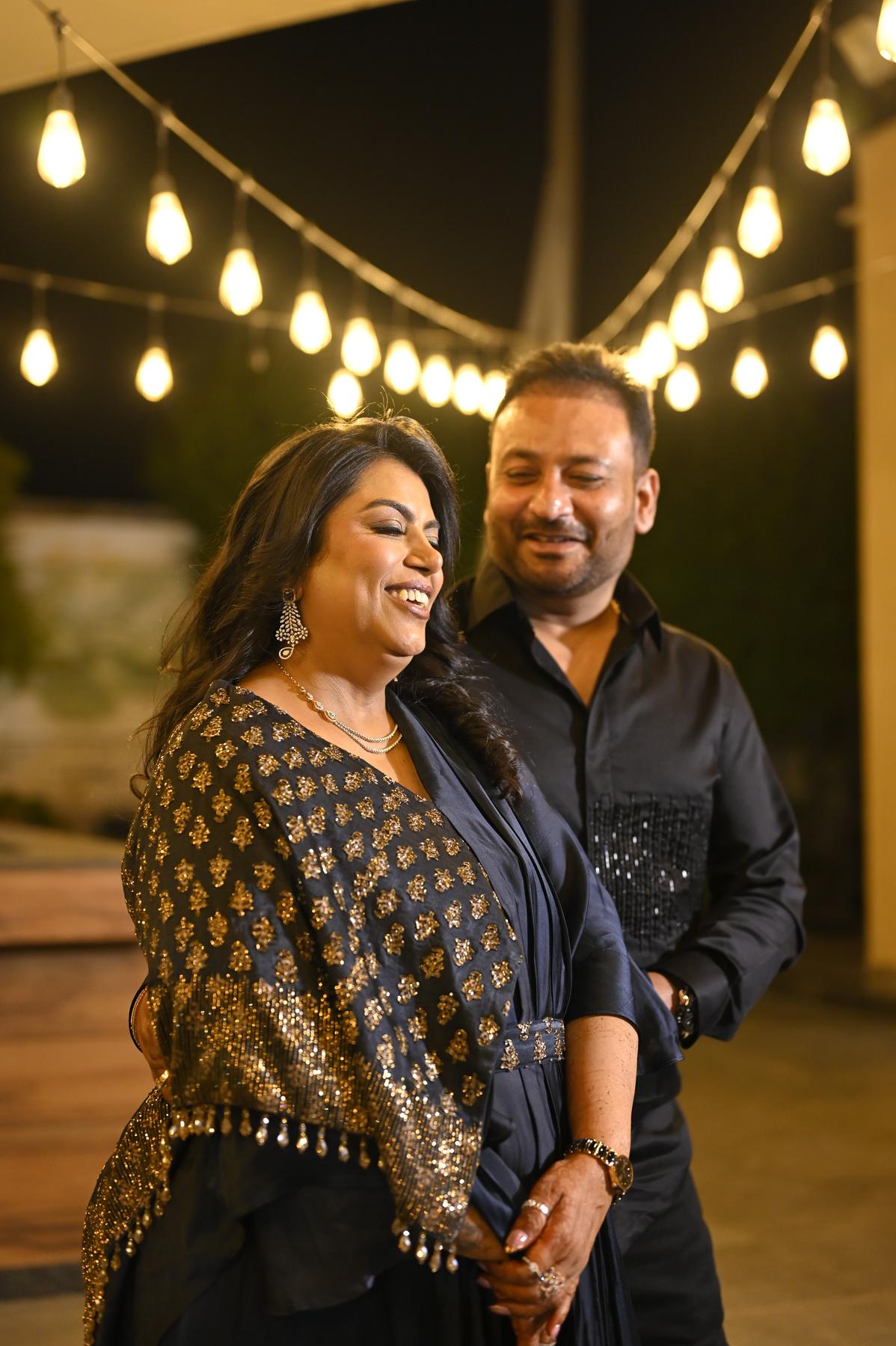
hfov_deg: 27.0
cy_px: 673
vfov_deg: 39.6
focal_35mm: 50
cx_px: 448
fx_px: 1869
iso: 2000
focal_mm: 50
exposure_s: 1/200
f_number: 2.2
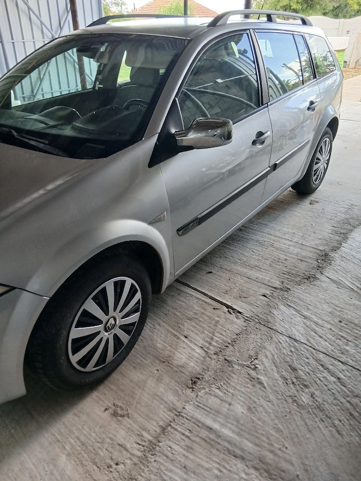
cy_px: 240
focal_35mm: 26
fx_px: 362
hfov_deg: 53.1
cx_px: 180
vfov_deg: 67.3
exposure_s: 1/50.3
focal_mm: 3.98
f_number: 1.8
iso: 100
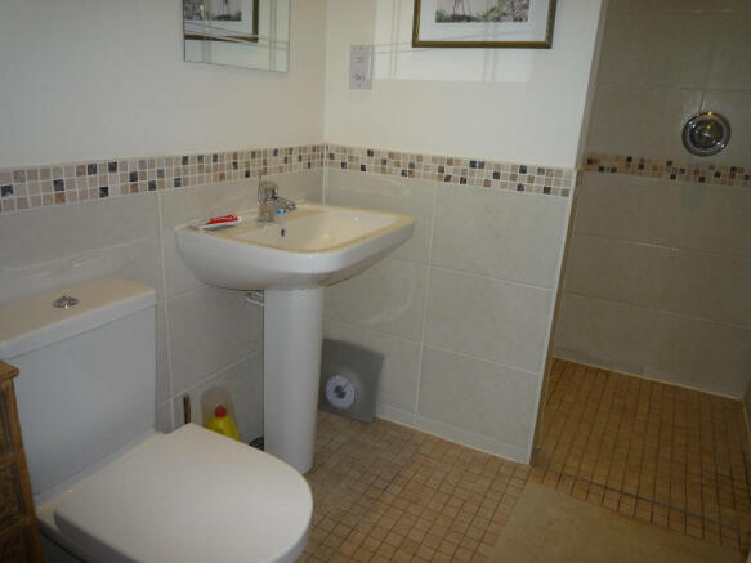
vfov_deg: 54.9
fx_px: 542
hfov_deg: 69.4
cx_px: 376
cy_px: 282
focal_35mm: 25
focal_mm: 4.4
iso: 100
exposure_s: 1/30
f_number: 2.8
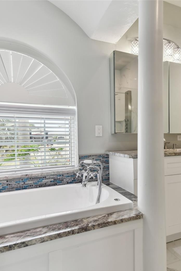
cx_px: 117
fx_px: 173
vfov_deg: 76.1
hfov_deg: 54.3
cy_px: 138
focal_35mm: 23
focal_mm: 10
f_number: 7.1
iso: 100
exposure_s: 1/15
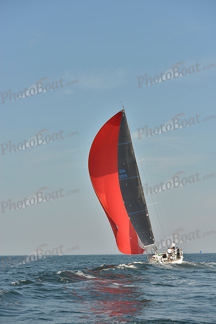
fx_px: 630
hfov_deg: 19.5
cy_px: 162
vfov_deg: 28.8
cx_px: 108
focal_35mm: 70
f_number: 6.3
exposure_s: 1/1600
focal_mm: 70
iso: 200
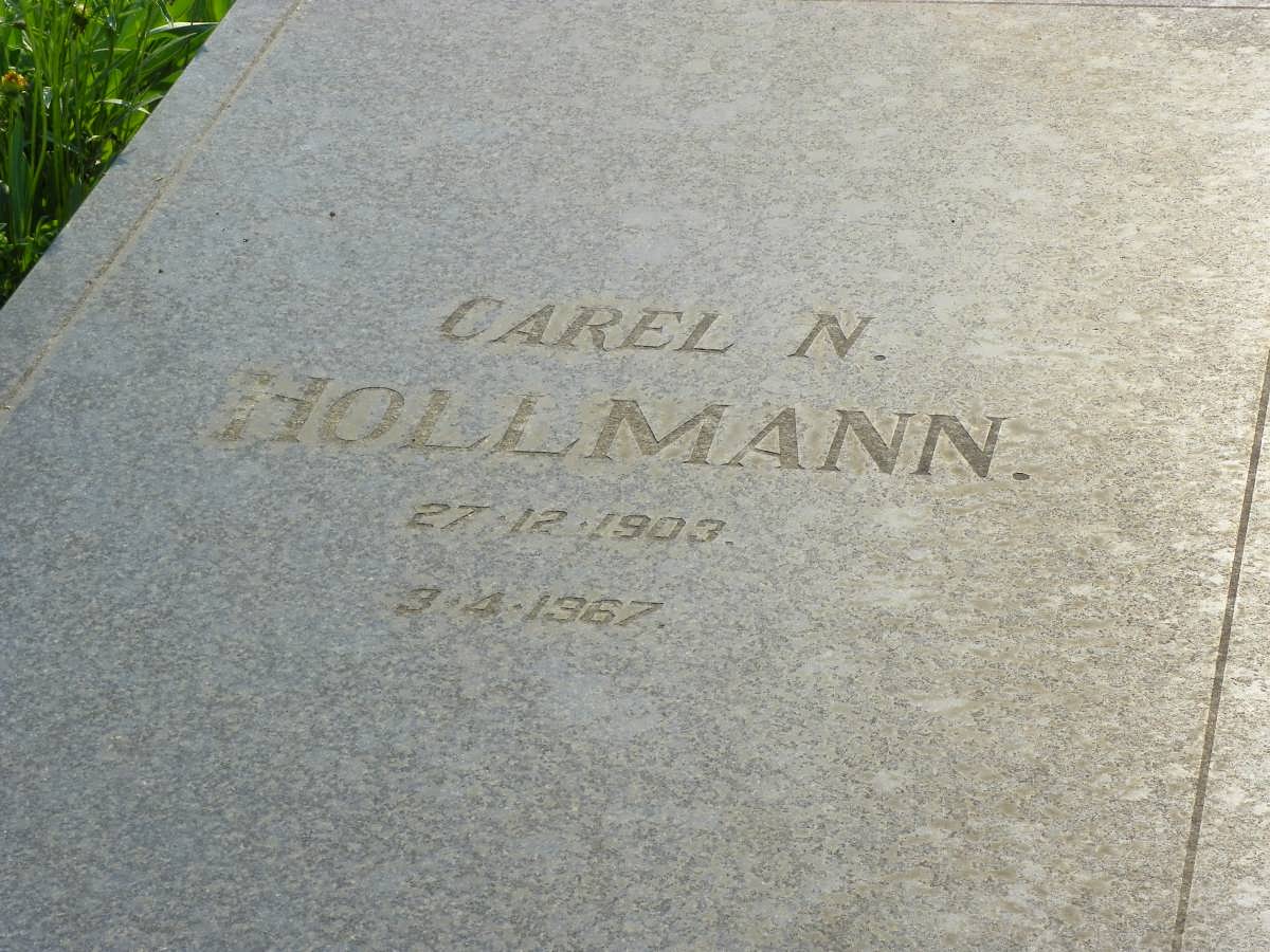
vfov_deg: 14.1
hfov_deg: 18.7
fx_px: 3852
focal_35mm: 105
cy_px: 476
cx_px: 635
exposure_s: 1/250
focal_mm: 18.8
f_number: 5.6
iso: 64
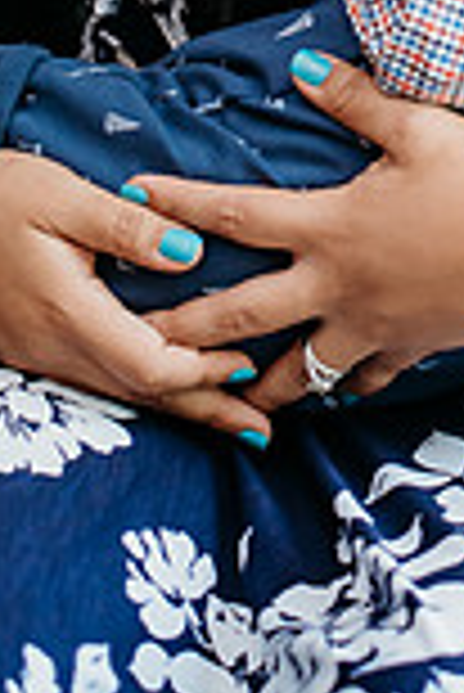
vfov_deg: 13.4
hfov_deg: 9.2
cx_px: 631
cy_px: -297
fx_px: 2816
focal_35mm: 146
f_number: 3.2
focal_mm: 50
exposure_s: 1/200
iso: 1250
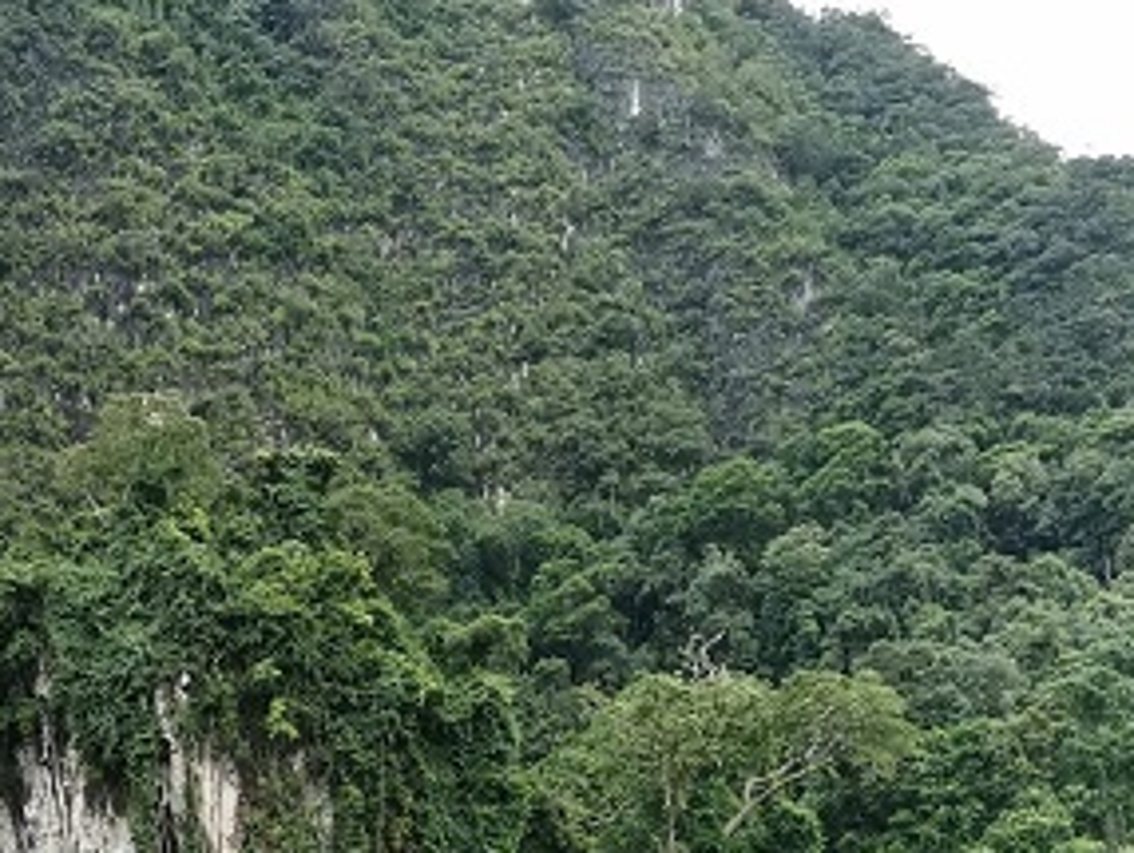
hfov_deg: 27.5
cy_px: 843
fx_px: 2164
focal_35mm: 66
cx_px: -28
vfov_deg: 21.5
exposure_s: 1/622
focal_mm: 5.56
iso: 50
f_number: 1.6
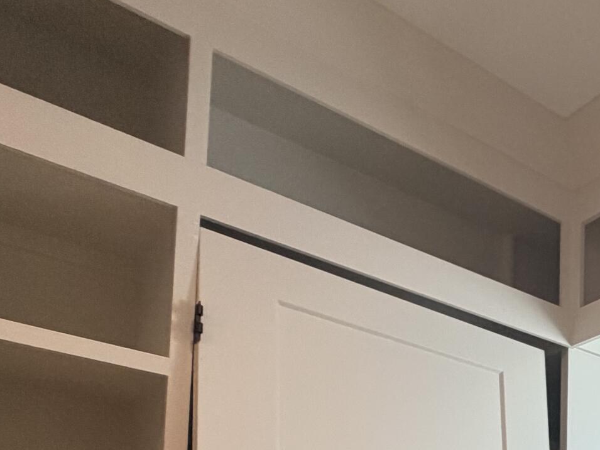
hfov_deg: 31.1
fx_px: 763
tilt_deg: +2.9
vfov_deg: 27.3
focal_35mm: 44
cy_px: 589
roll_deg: +0.7
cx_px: 816
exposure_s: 1/120
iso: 200
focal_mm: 2.22
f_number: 2.2
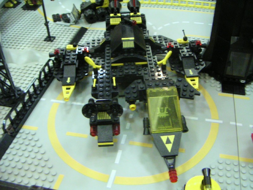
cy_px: 95
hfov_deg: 50.1
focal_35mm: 37
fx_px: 270
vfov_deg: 38.7
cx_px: 126
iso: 400
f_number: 2.8
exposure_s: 1/15
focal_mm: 4.8
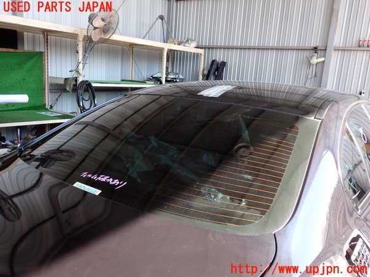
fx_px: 321
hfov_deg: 60.0
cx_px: 185
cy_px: 138
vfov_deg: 46.8
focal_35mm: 30
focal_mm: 5.4
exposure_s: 1/125
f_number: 2.3
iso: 100
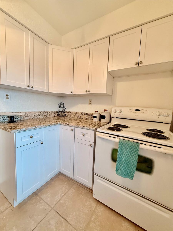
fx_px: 93
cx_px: 86
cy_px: 116
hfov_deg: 85.7
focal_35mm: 14
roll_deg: -2.5
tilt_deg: -4.7
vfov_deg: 102.1
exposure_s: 1/120
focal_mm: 2.22
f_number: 2.2
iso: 250
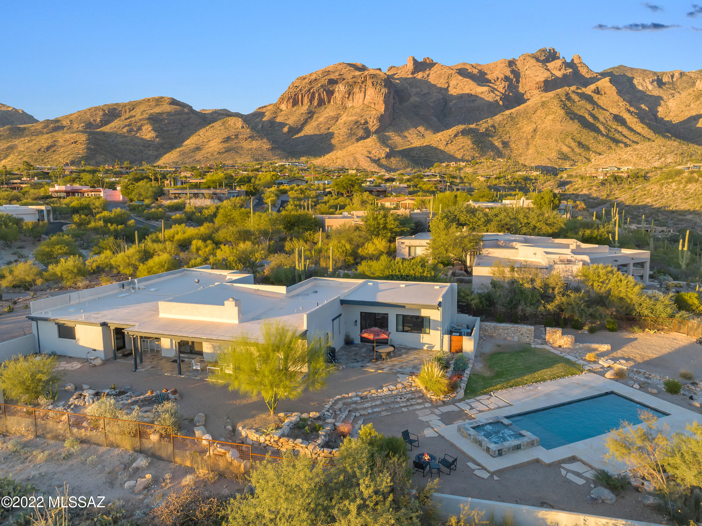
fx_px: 486
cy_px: 263
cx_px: 351
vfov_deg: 56.8
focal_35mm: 24
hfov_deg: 71.6
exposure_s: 1/400
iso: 140
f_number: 2.8
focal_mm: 12.29
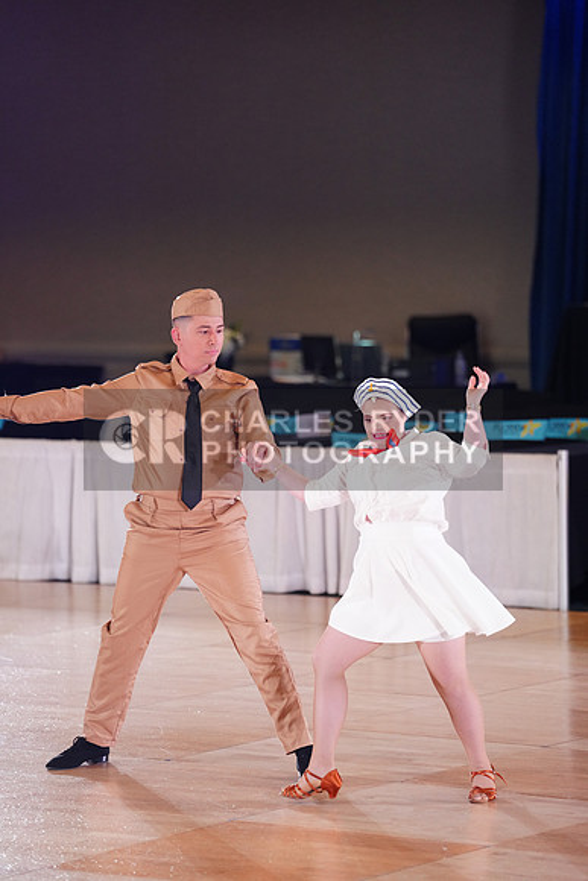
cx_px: 294
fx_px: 4015
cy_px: 440
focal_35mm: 164
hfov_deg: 8.4
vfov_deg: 12.5
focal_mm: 164
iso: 2500
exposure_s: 1/500
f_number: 2.8
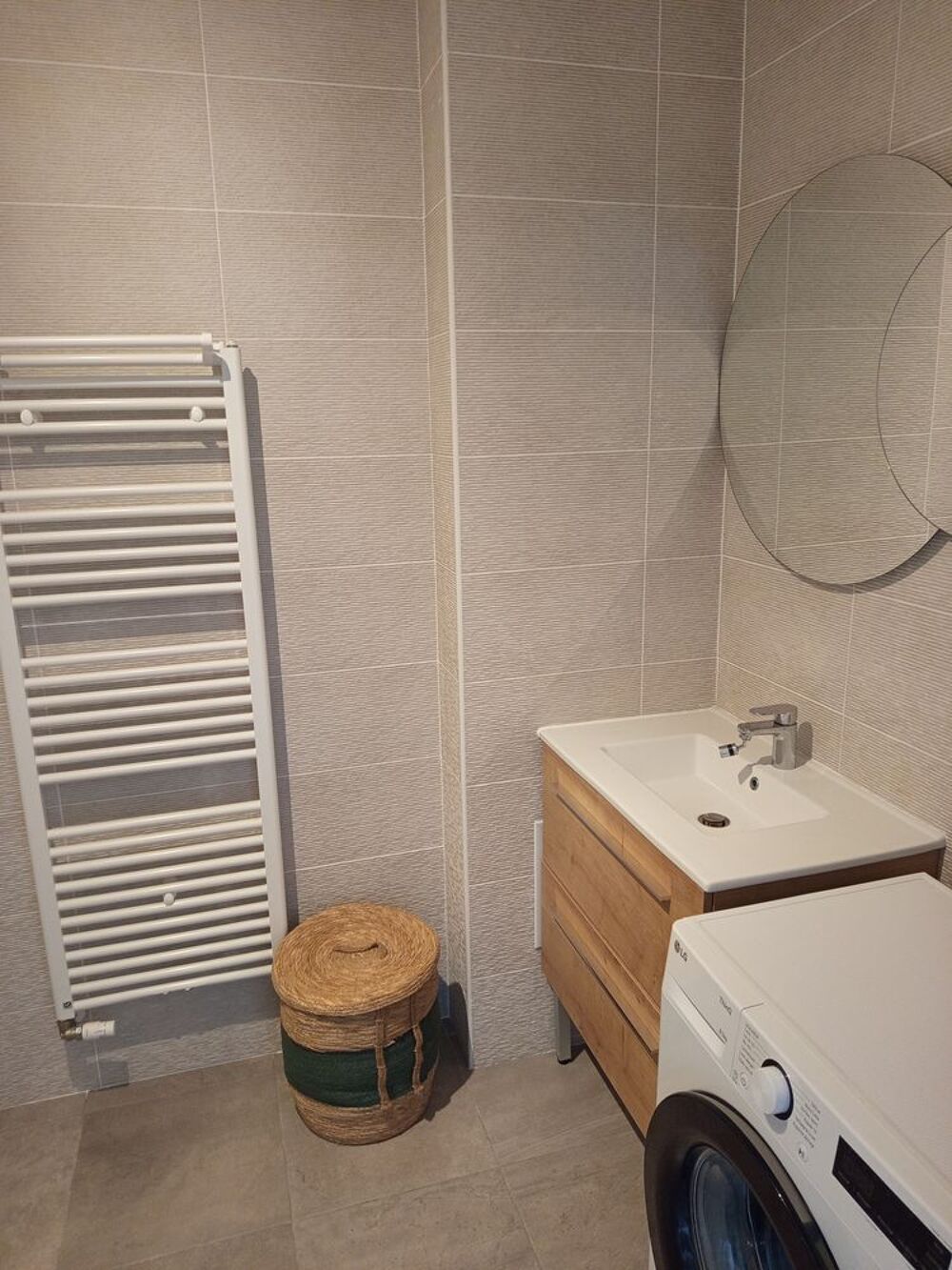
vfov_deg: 71.6
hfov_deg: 56.8
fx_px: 880
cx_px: 476
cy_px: 635
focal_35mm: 24
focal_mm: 5.24
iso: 993
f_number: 1.7
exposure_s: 1/33.3
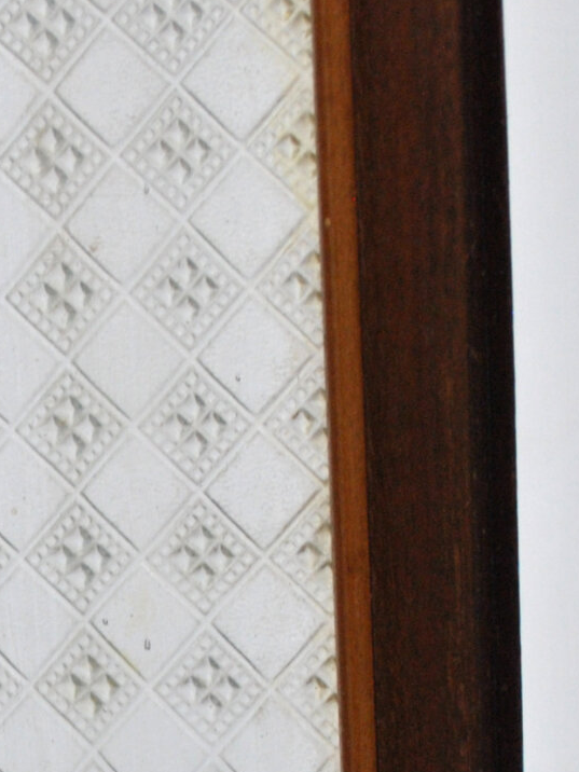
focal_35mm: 124
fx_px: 2765
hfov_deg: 11.8
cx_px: -38
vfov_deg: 15.7
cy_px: 719
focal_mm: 24
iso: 400
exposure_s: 1/40
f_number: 4
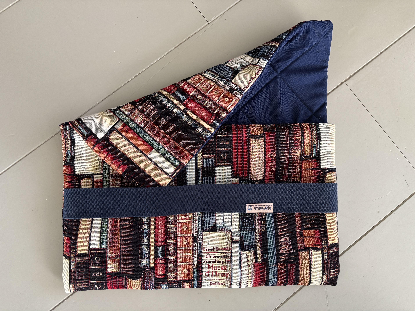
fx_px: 312
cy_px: 156
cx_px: 208
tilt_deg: -84.9
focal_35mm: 26
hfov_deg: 67.3
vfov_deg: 53.1
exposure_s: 1/60
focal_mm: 5.96
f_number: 1.6
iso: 320
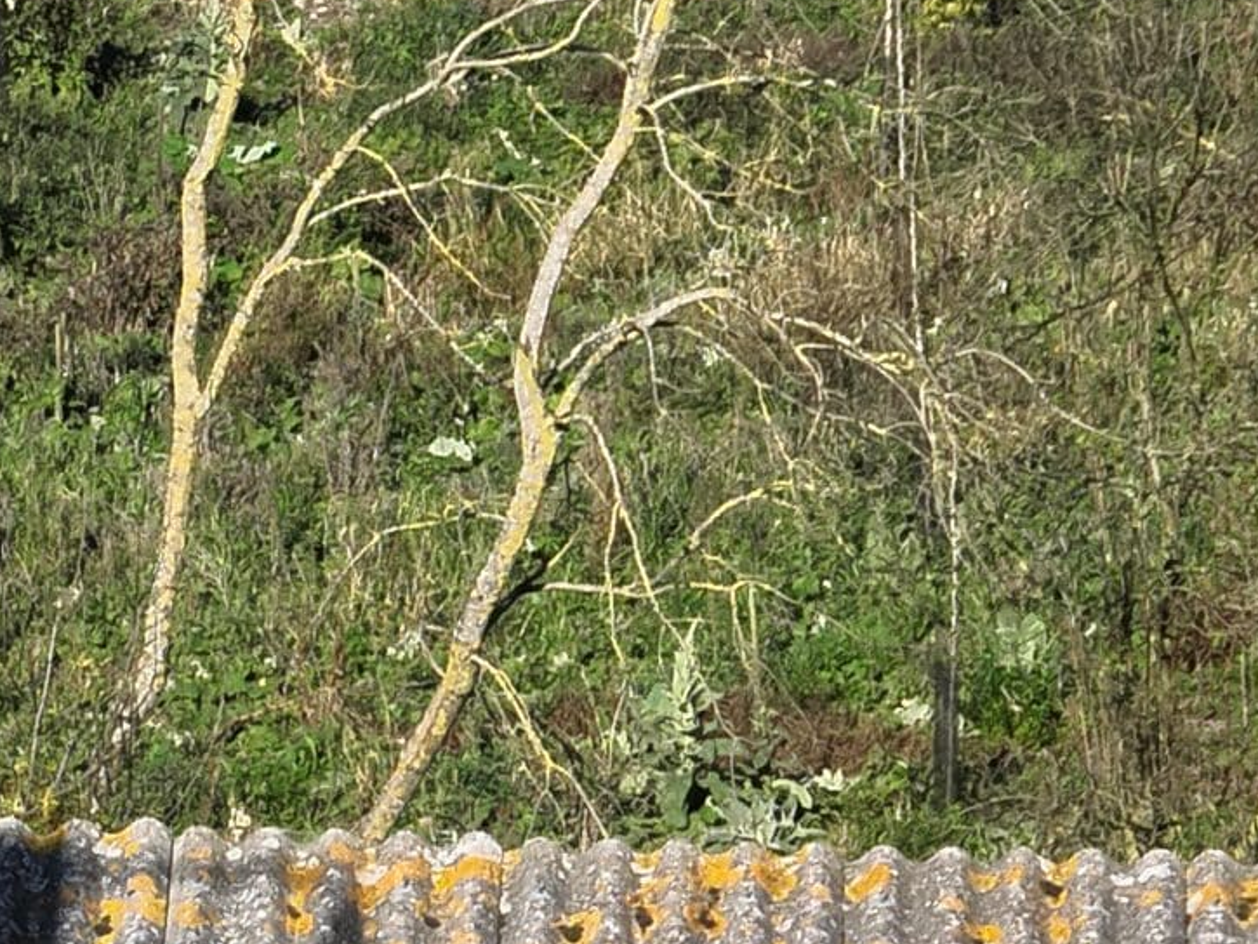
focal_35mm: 569
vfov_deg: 2.6
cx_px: -598
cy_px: 864
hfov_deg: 3.5
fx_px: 20678
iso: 100
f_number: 4.4
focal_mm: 29.85
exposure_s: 1/400
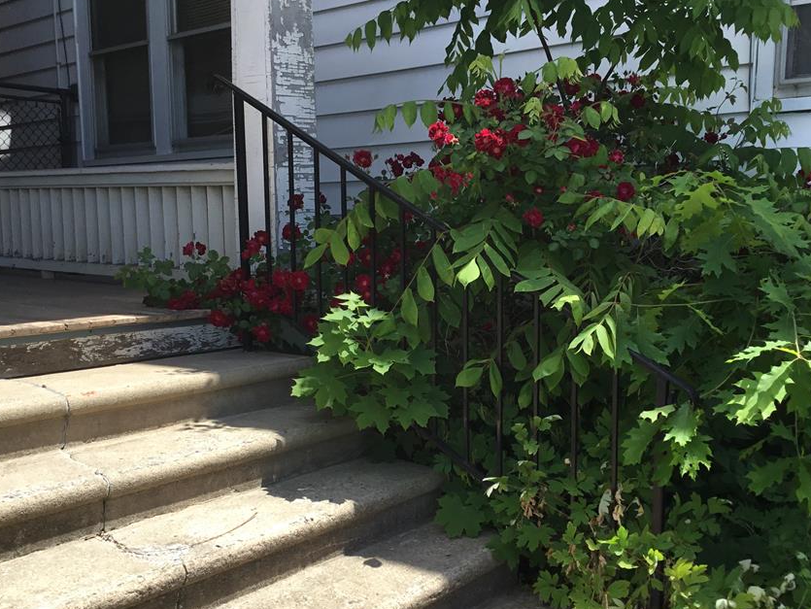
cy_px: 357
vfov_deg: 37.6
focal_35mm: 38
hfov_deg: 48.9
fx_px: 891
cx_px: 428
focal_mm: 3.3
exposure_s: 1/747
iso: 25
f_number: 2.4
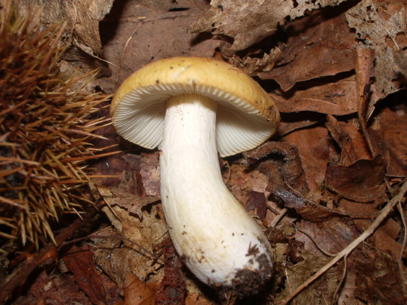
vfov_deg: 23.7
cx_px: 204
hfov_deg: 31.2
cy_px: 152
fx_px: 729
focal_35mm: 62
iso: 50
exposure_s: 1/50
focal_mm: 10.2
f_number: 5.6
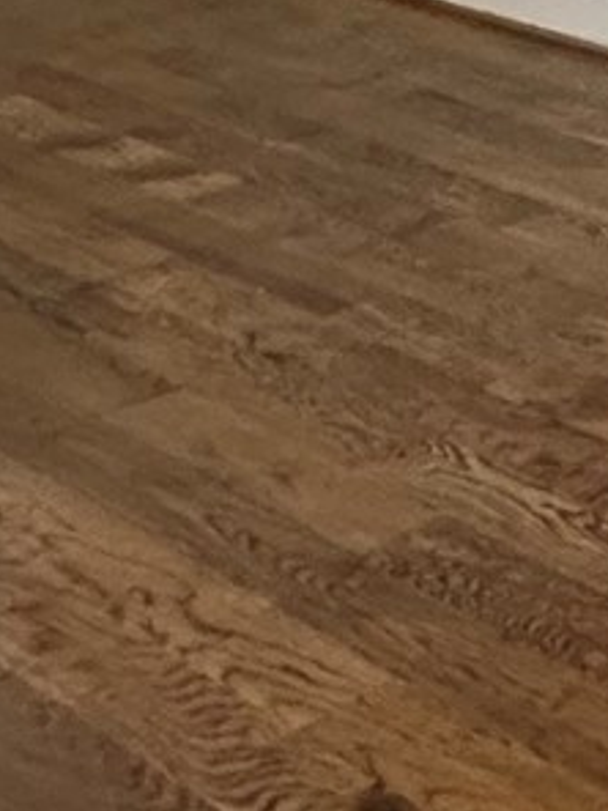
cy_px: -630
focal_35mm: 97
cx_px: 1657
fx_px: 2272
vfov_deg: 16.9
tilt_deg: +0.5
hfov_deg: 11.3
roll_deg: +0.5
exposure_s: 1/60
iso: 160
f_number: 2.2
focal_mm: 2.22
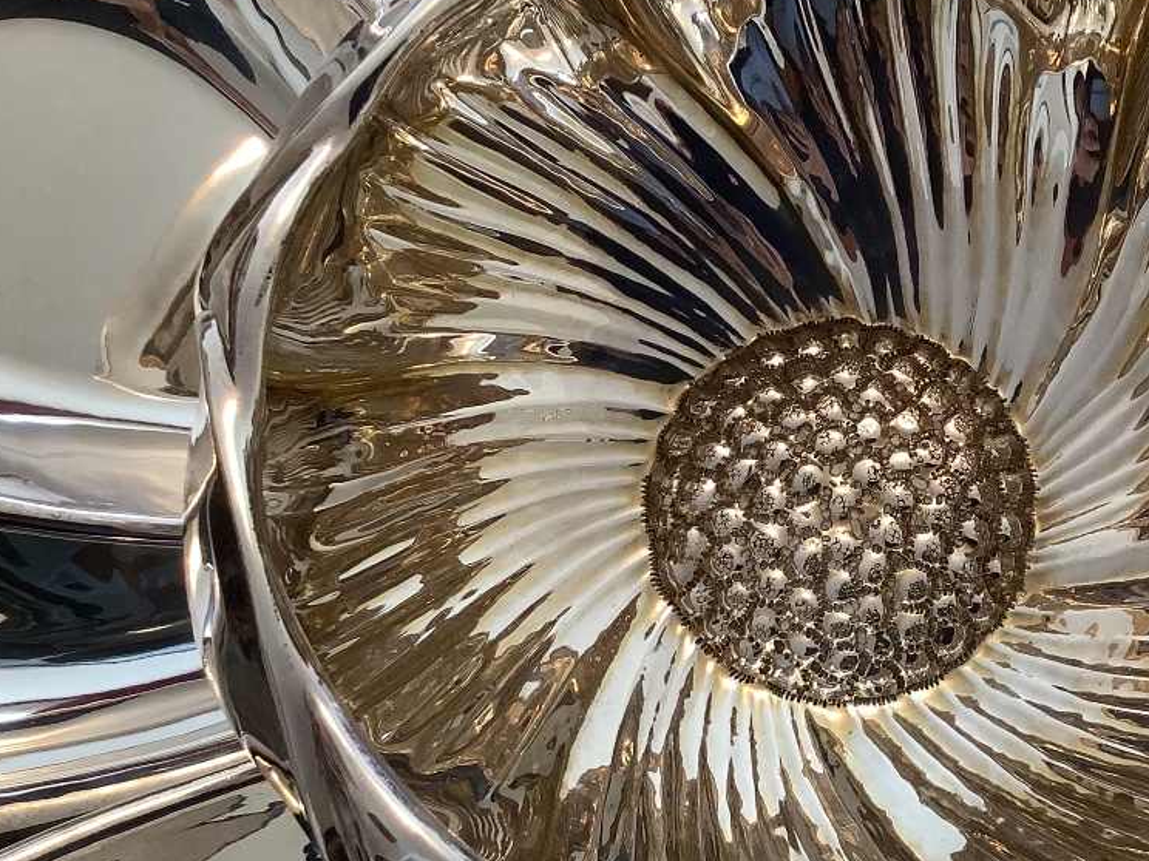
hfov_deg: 37.2
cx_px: 866
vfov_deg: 29.1
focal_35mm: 50
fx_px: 1660
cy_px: 449
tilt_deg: -75.9
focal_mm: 3.3
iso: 100
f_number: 2.4
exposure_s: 1/50
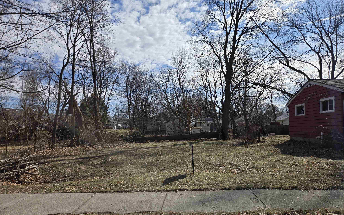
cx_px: 174
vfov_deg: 48.9
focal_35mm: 25
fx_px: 234
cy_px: 131
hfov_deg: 72.5
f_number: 1.8
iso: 25
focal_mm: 5.4
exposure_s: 1/2859
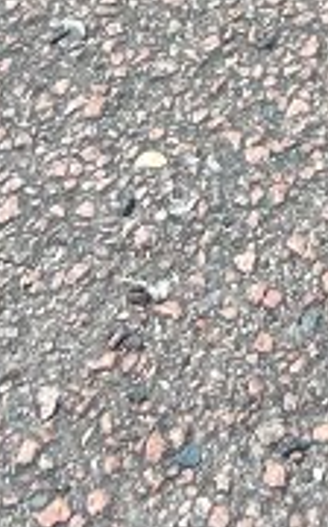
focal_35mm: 184
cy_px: -925
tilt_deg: -24.8
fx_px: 2640
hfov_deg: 6.7
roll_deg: +2.8
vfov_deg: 9.5
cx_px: 858
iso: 50
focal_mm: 5.7
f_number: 1.5
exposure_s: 1/173
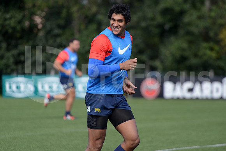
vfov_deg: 5.1
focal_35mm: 270
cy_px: 76
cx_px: 113
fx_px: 1695
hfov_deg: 7.6
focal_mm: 270
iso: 400
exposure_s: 1/800
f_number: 4
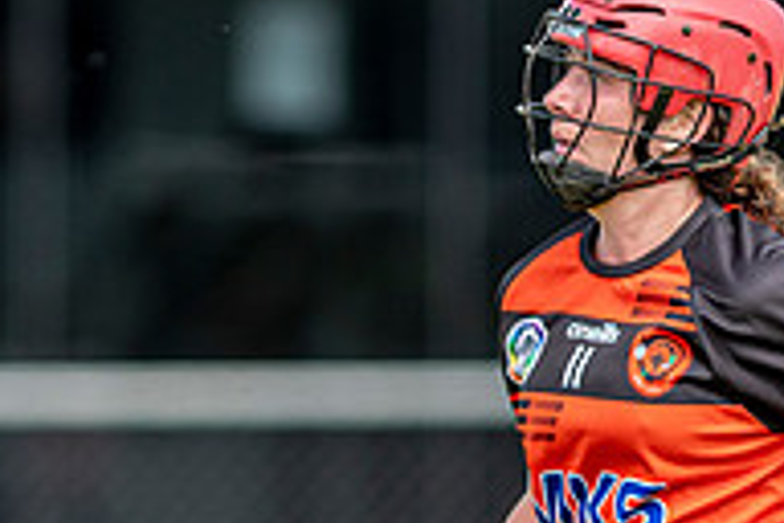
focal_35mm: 1641
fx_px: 35735
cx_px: 232
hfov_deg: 1.3
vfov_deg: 0.8
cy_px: 594
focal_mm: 300
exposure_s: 1/2000
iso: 160
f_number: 2.8
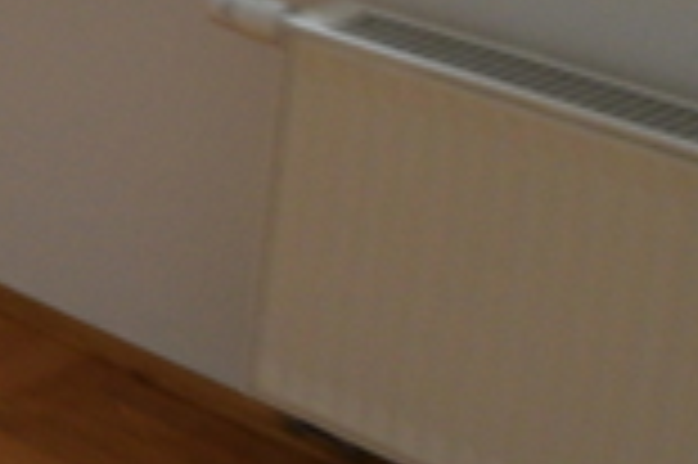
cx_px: -1301
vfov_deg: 10.9
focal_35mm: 116
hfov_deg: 11.6
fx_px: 2247
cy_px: -419
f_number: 10
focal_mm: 10
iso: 280
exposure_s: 1/30
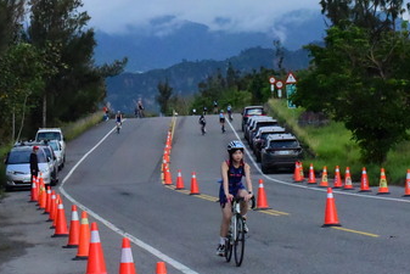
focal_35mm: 162
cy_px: 161
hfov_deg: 12.7
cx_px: 237
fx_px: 1846
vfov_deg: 8.5
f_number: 16
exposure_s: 1/4000
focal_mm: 70
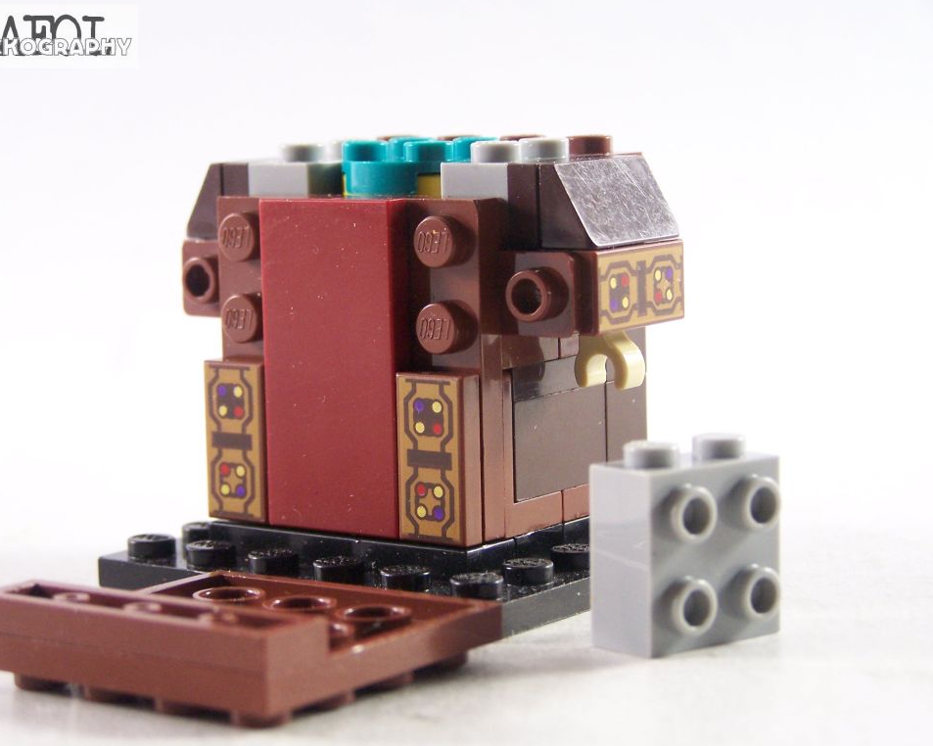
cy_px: 371
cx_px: 434
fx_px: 2374
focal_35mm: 86
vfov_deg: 17.9
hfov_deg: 22.2
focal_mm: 13.7
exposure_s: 1/30
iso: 200
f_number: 3.2
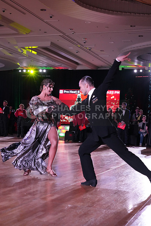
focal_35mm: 53
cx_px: 76
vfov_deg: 37.5
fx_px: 333
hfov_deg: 25.5
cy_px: 113
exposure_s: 1/320
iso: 6400
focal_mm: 53
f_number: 5.6
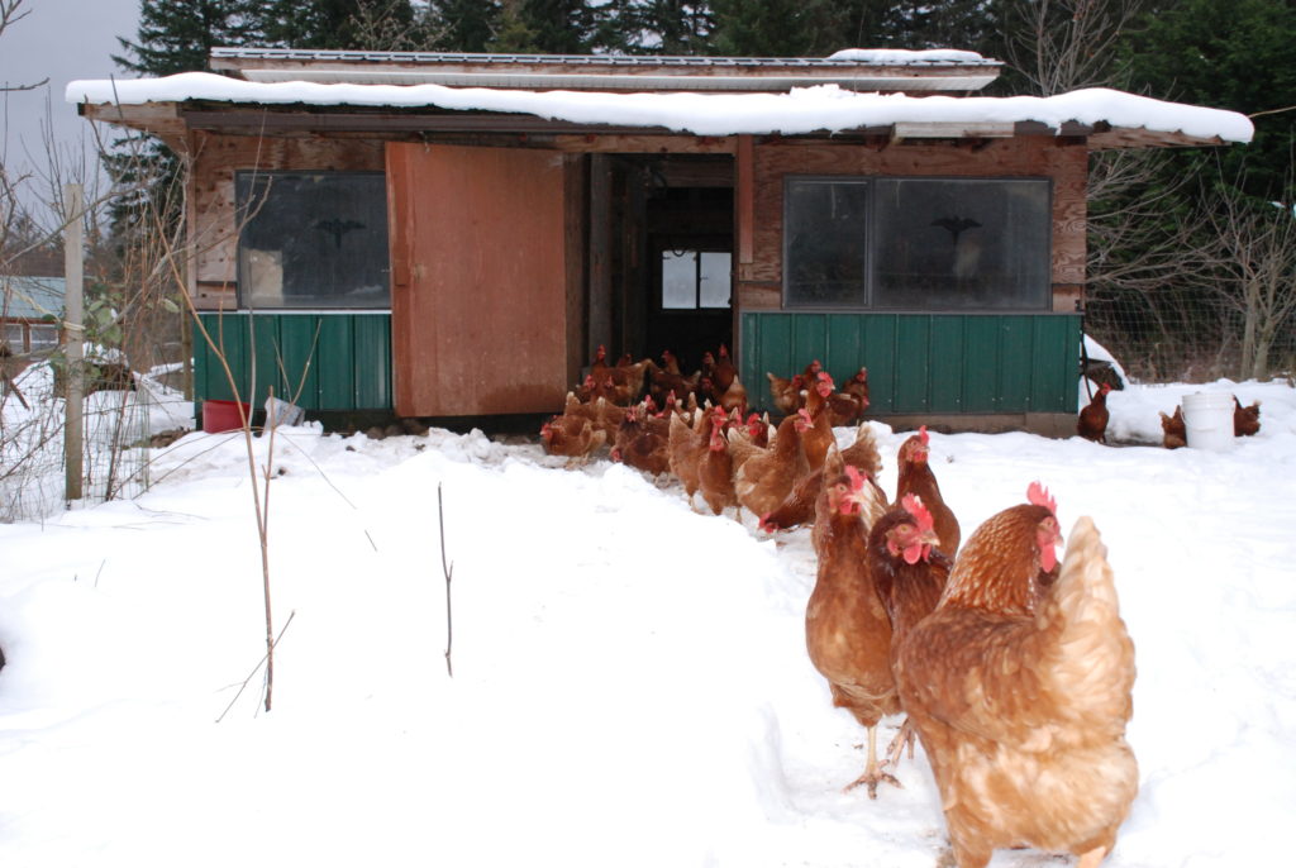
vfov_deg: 30.0
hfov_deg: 43.5
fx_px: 1622
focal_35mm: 45
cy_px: 434
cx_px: 648
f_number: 6.3
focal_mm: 30
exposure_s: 1/200
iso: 800
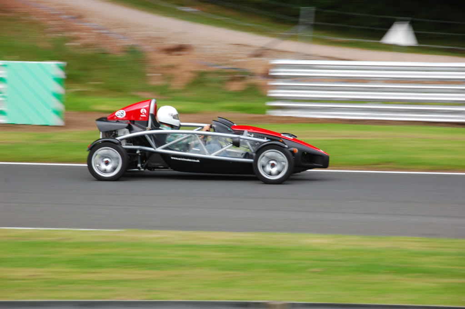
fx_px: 2613
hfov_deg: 10.2
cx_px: 232
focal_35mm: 202
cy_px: 154
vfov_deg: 6.8
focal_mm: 135
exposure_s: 1/160
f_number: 10
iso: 200
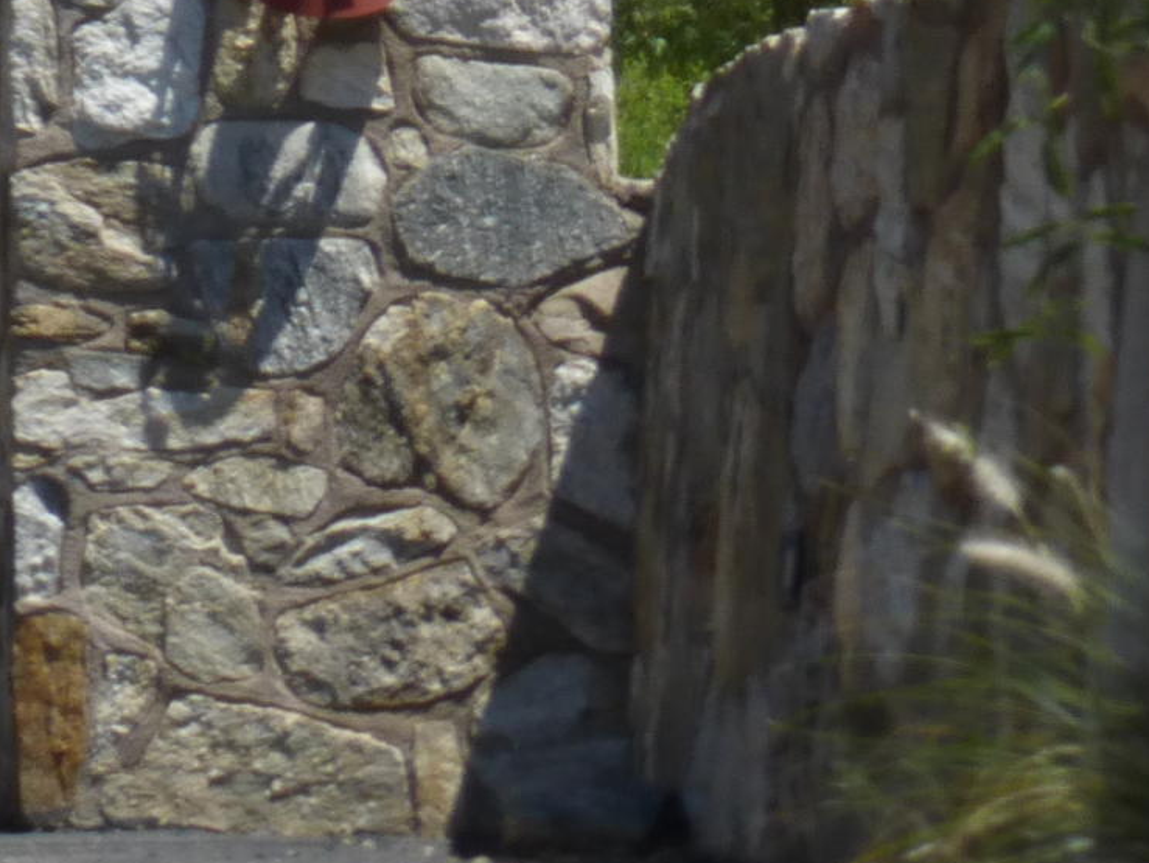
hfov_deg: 6.8
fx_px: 9431
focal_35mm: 284
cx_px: -1102
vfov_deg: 5.2
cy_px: -288
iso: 100
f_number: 5
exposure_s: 1/640
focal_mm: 12.5
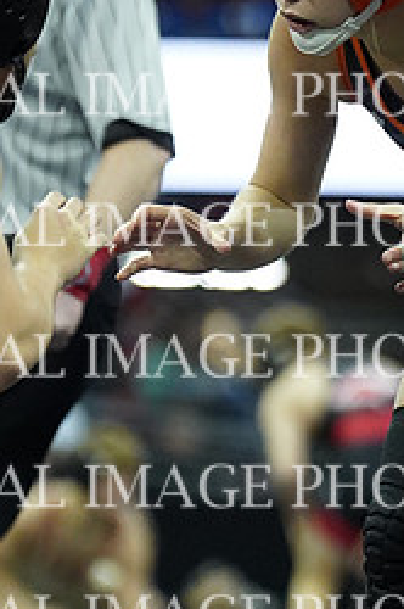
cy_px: 158
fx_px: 8828
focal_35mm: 523
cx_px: 275
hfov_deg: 2.6
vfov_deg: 3.9
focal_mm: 150
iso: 6400
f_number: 2.8
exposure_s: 1/1250
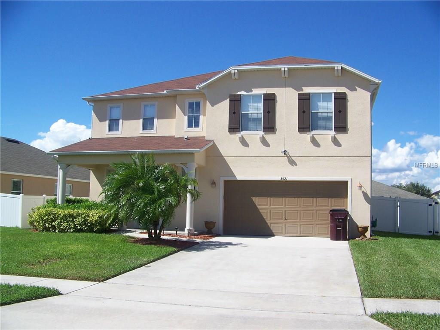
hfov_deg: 51.4
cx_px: 220
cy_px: 165
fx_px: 458
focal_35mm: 36
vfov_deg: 39.7
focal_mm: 5.85
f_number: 4
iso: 64
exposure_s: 1/500
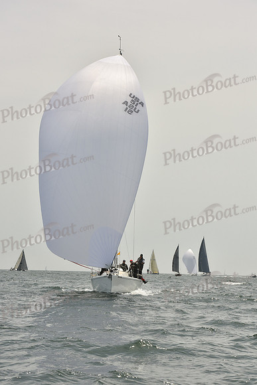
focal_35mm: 92
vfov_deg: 22.1
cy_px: 192
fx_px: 985
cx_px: 128
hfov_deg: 14.9
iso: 400
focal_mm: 92
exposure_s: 1/1600
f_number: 10
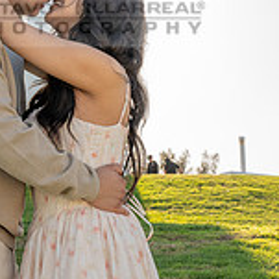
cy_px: 3
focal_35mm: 140
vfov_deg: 12.3
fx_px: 1277
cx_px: 61
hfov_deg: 12.4
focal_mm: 43
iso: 200
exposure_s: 1/200
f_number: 9
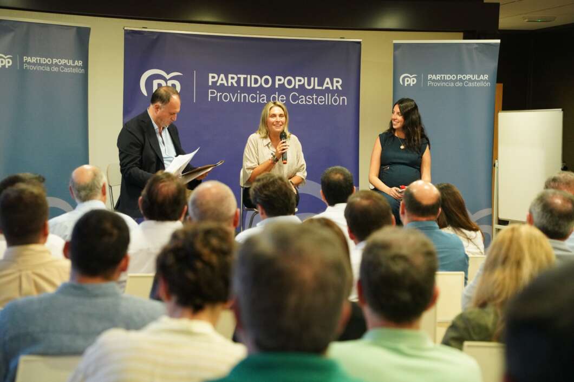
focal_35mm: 97
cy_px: 191
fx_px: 1546
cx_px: 287
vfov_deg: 14.1
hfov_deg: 21.0
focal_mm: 97
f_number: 5.6
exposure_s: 1/60
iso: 6400
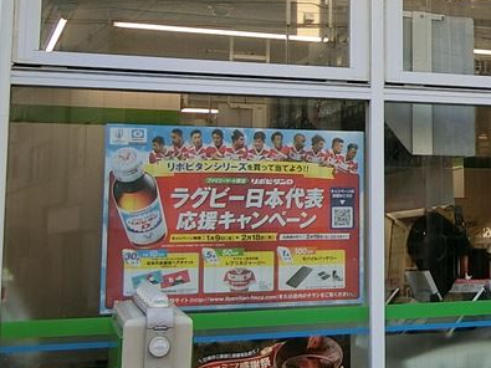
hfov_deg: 23.4
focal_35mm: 77
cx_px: 574
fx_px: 1092
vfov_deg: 19.0
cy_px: 98
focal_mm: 4.06
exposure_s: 1/250
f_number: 2.7
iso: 80
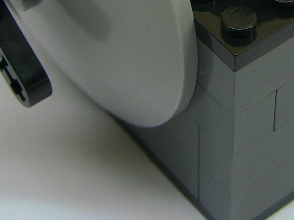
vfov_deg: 10.9
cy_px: -84
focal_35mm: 132
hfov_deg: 14.9
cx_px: 232
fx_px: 1121
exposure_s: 1/100
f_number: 2.8
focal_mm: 7.9
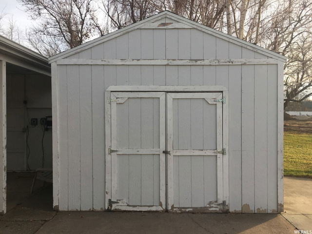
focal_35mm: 29
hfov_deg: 61.7
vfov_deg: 48.2
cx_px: 156
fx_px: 261
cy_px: 117
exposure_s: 1/530
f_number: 2.2
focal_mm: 4.15
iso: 25
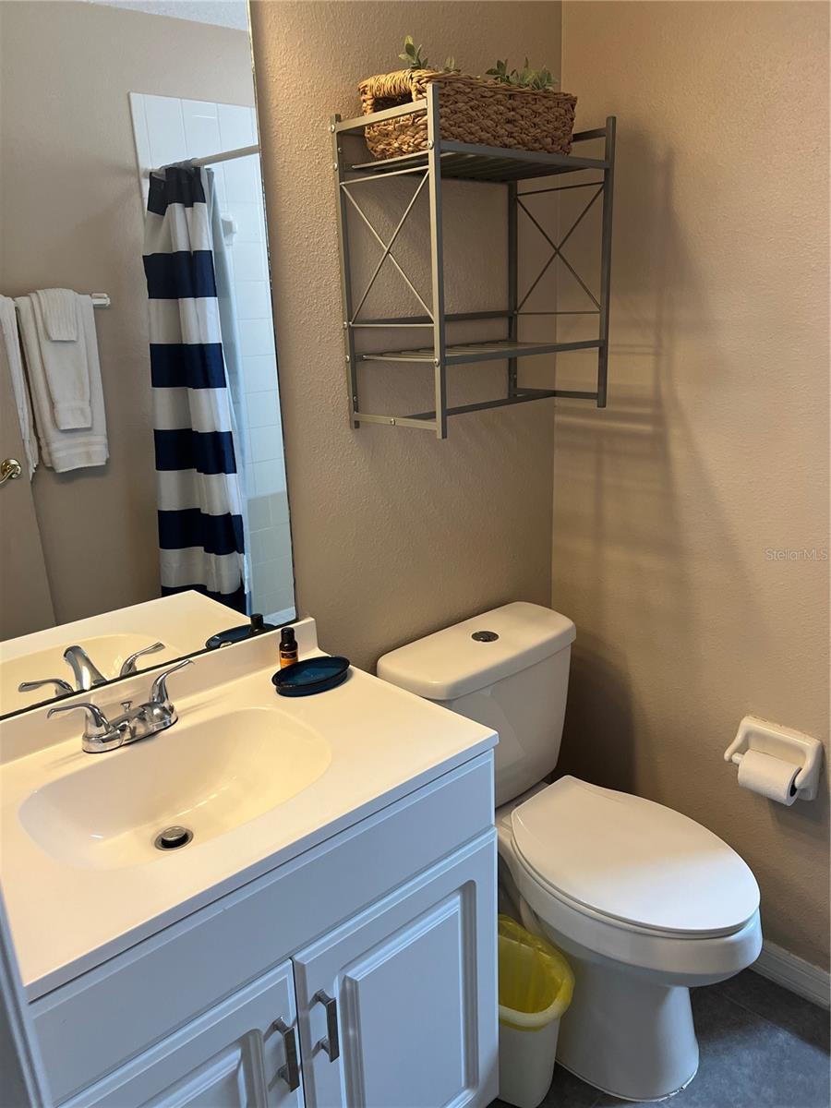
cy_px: 554
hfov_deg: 53.1
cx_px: 416
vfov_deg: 67.3
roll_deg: +1.2
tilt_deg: -17.4
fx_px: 832
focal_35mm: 26
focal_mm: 5.7
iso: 125
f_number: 1.5
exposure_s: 1/120
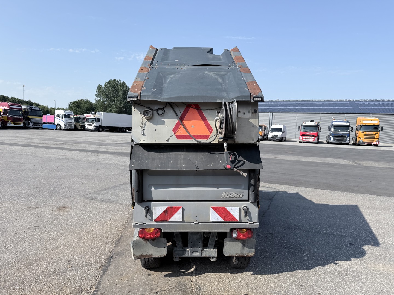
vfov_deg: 56.8
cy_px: 148
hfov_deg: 71.6
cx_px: 197
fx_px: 273
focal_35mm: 24
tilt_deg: -1.8
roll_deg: -3.0
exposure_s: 1/3953
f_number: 1.78
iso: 80
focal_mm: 6.76
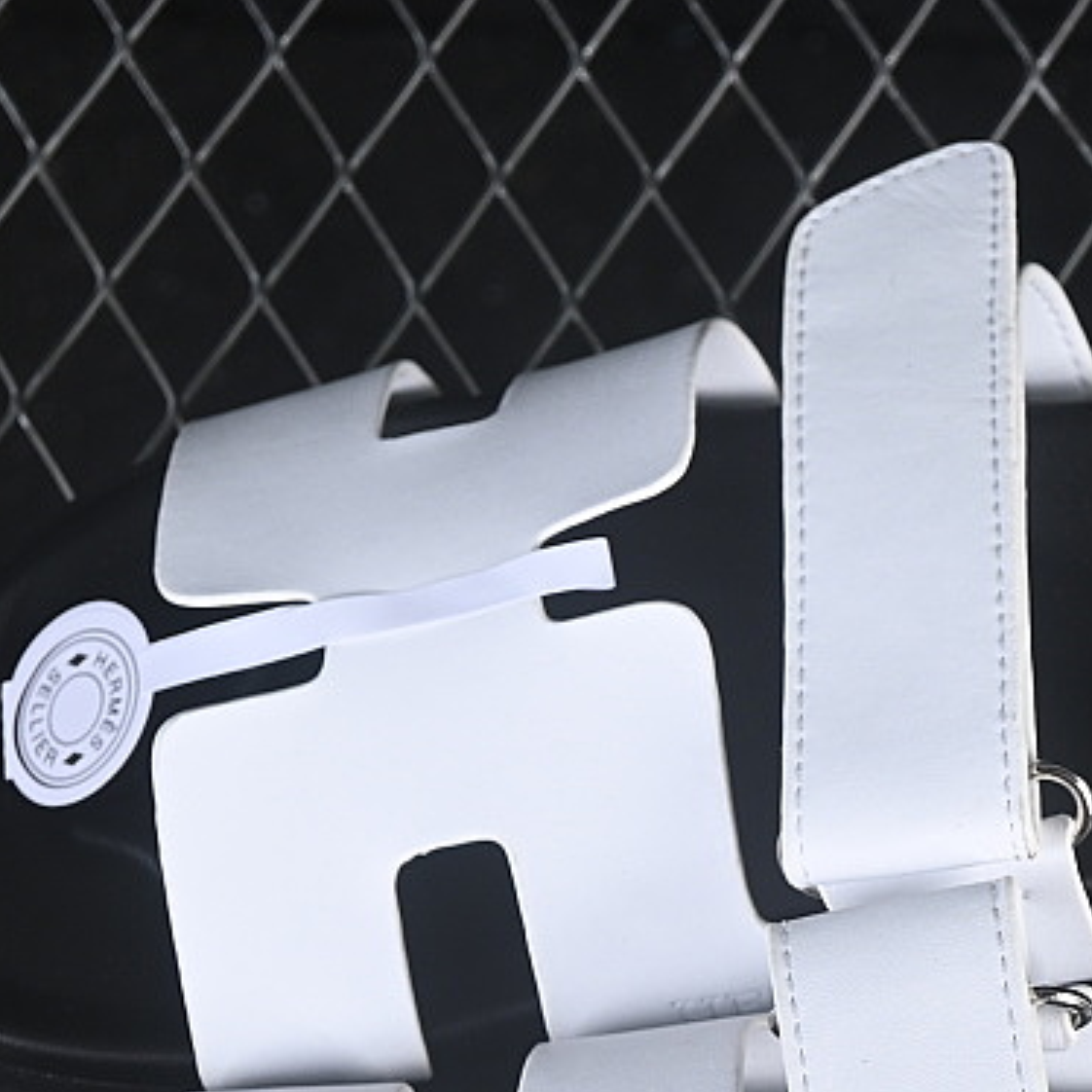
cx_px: 774
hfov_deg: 9.5
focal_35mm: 184
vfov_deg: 9.5
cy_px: 1022
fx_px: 6567
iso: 160
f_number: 7.1
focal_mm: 50
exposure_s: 1/60
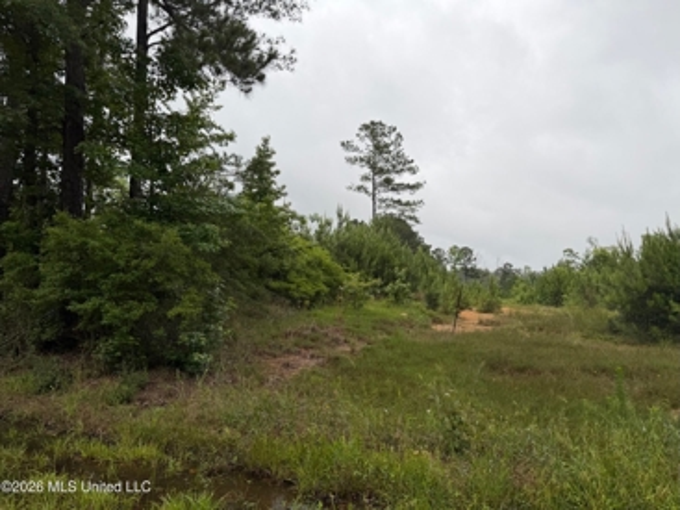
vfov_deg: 56.8
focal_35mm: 24
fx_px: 471
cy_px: 255
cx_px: 340
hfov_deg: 71.6
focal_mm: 6.76
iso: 80
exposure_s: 1/414
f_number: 1.78
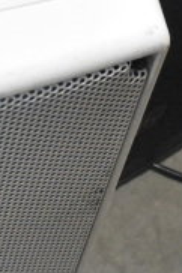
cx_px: -12
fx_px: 1261
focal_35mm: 166
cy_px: -142
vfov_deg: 11.8
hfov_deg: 8.2
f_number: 8
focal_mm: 22
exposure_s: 1/250
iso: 6400
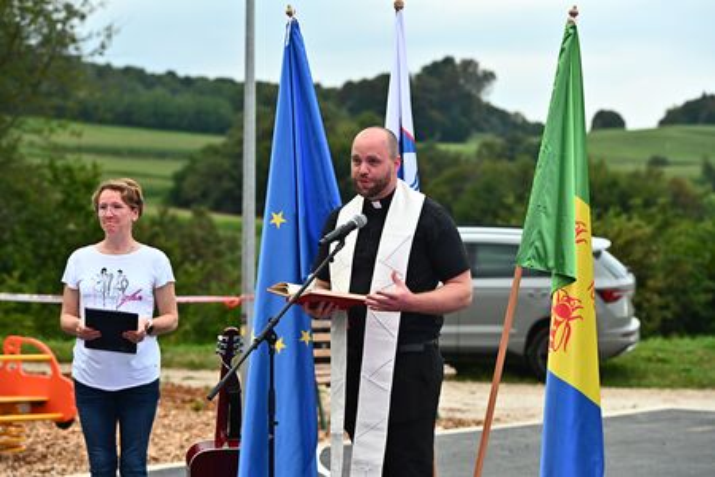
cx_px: 358
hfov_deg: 17.6
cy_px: 238
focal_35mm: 116
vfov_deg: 11.8
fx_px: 2304
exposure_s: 1/400
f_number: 4.5
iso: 1600
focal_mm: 116
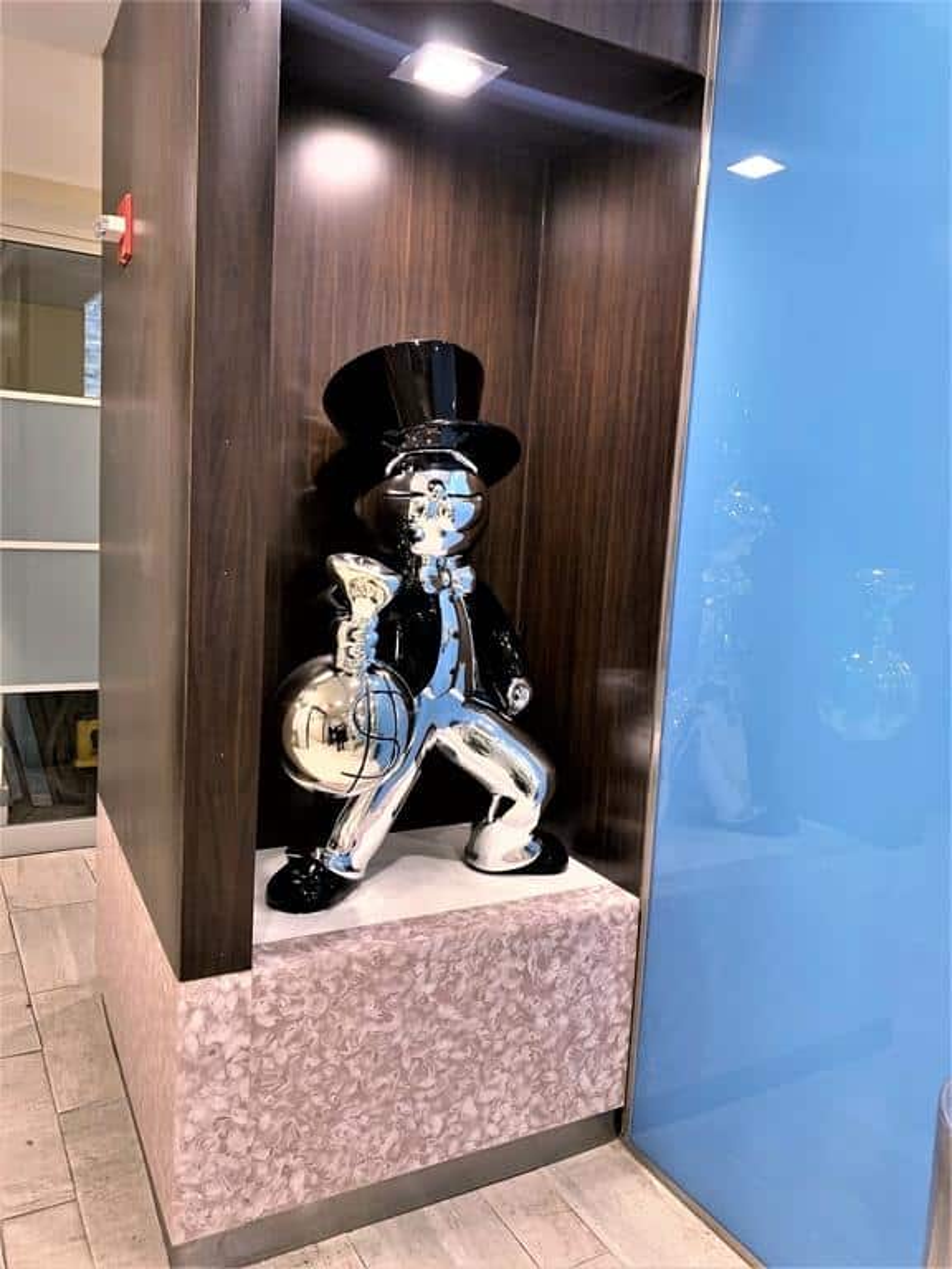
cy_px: 634
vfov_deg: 67.3
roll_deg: -3.3
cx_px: 476
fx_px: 953
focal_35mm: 26
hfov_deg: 53.1
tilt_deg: -7.4
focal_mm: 4.25
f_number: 1.8
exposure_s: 1/60
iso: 160
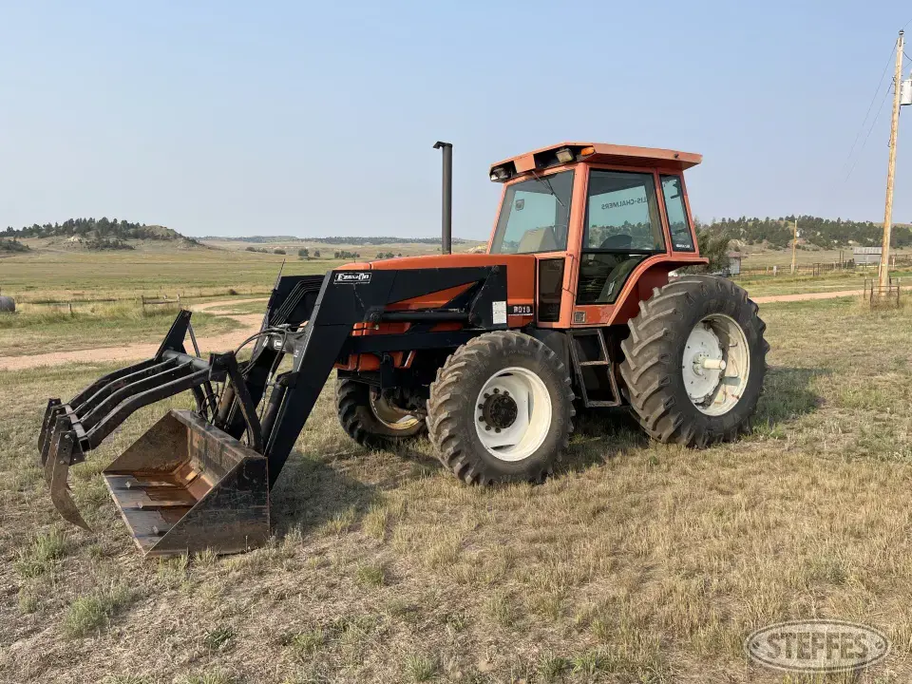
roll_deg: -0.7
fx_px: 685
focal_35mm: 26
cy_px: 342
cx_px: 456
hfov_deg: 67.3
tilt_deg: -7.9
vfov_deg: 53.1
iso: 32
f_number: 1.6
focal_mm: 5.1
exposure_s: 1/2247
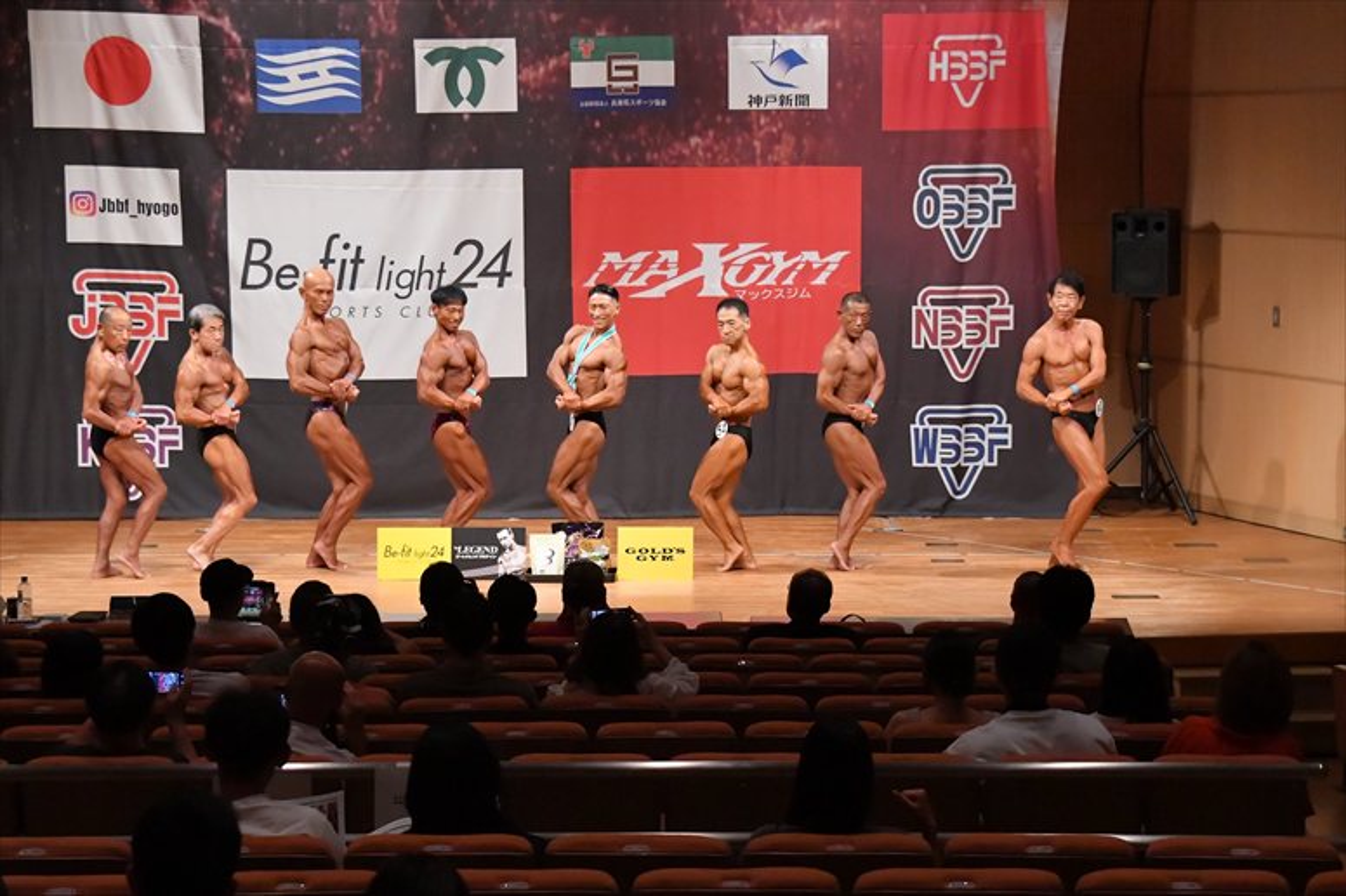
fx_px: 3812
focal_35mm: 102
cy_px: 448
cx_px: 673
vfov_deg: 13.4
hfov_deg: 20.0
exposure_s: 1/400
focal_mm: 68
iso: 9000
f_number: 5.6
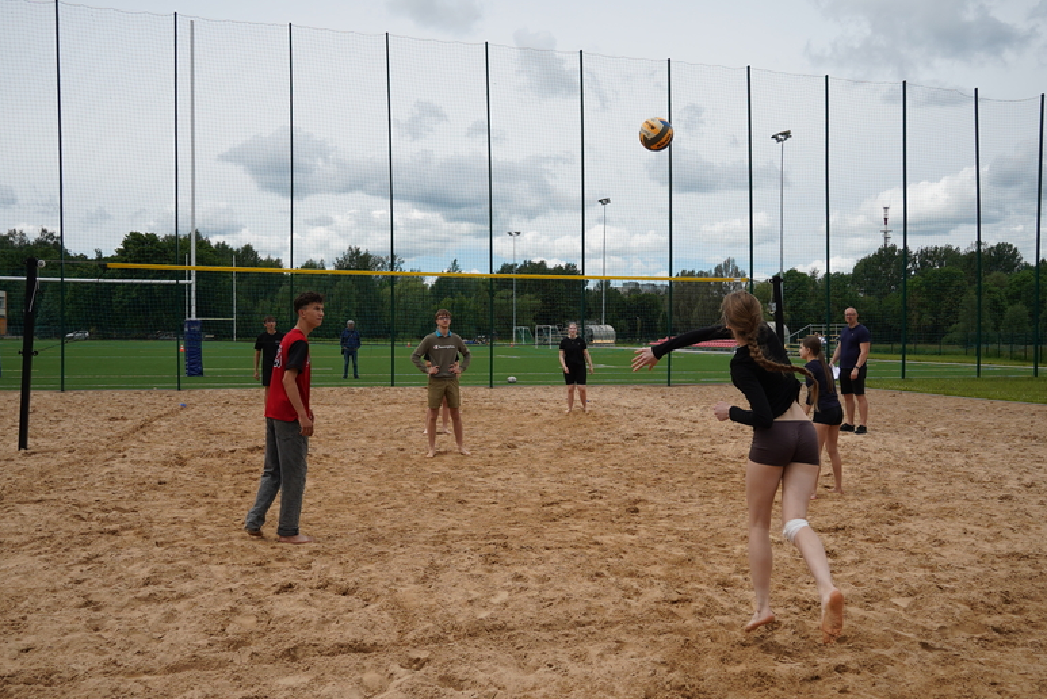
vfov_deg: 41.1
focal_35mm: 32
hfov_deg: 58.7
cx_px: 528
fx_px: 931
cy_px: 352
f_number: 4
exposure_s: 1/2000
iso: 200
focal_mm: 20
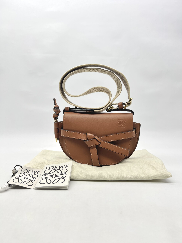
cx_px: 91
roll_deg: -0.9
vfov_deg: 67.3
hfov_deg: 53.1
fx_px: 182
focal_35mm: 26
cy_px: 122
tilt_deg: -2.3
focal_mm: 5.7
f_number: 1.5
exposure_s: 1/139
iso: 32
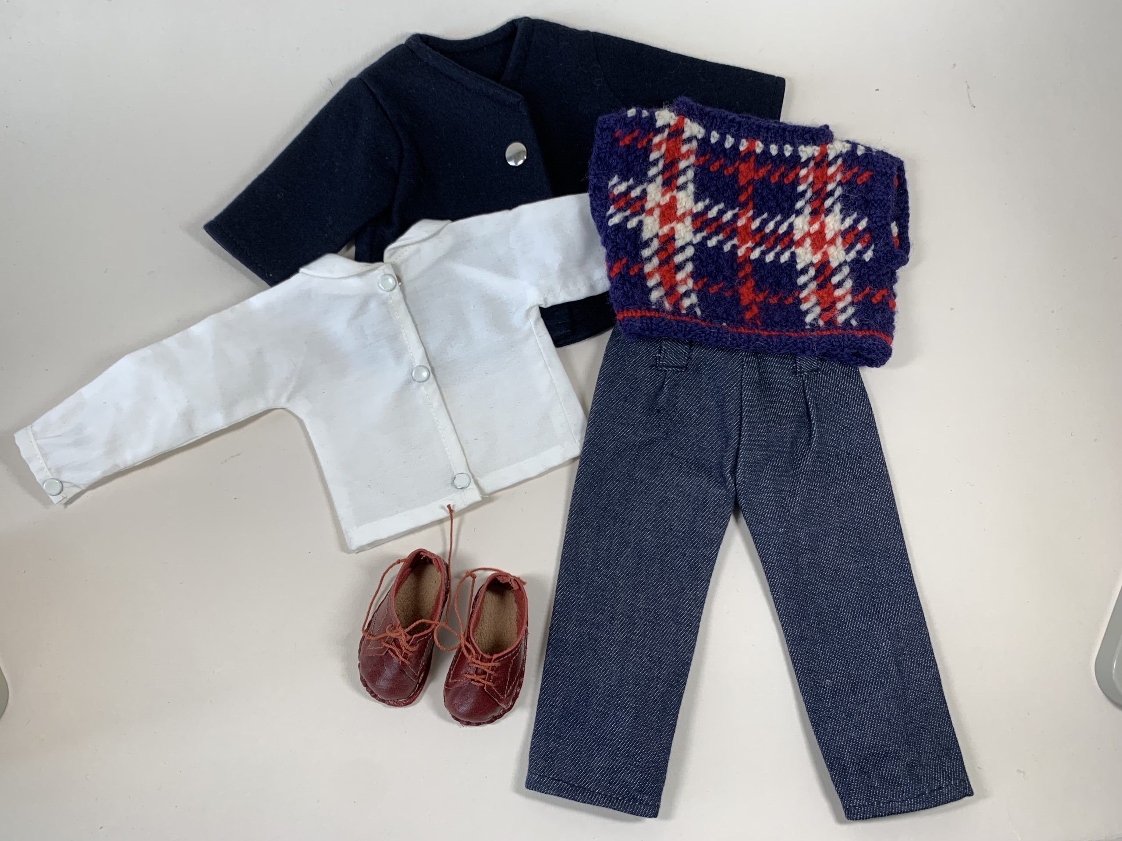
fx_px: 843
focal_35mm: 26
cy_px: 420
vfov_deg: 53.1
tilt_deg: -78.1
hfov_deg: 67.3
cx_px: 561
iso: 50
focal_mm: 4.25
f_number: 1.8
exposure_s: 1/120
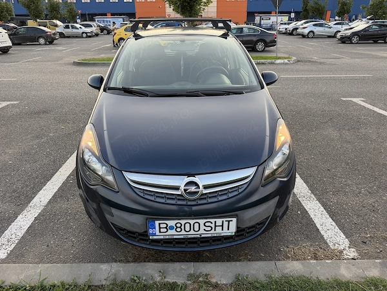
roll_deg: +1.5
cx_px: 194
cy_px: 146
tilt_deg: -24.3
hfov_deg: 71.6
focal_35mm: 24
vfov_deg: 56.8
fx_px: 268
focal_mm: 6.76
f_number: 1.78
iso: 100
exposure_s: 1/344
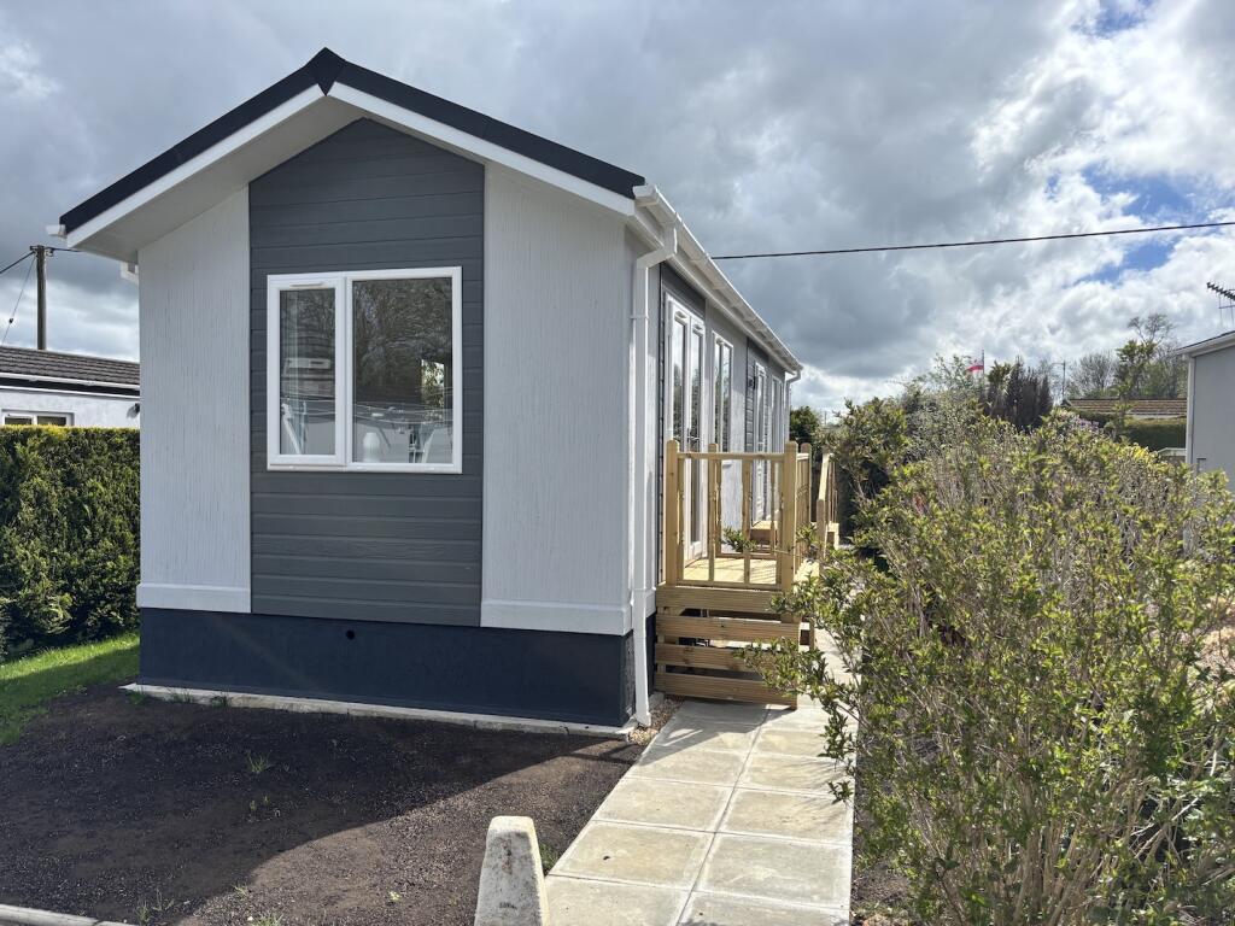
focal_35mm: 26
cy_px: 463
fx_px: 928
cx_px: 618
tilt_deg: -1.2
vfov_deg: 53.1
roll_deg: -0.1
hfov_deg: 67.3
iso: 50
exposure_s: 1/3937
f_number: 1.6
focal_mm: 5.96
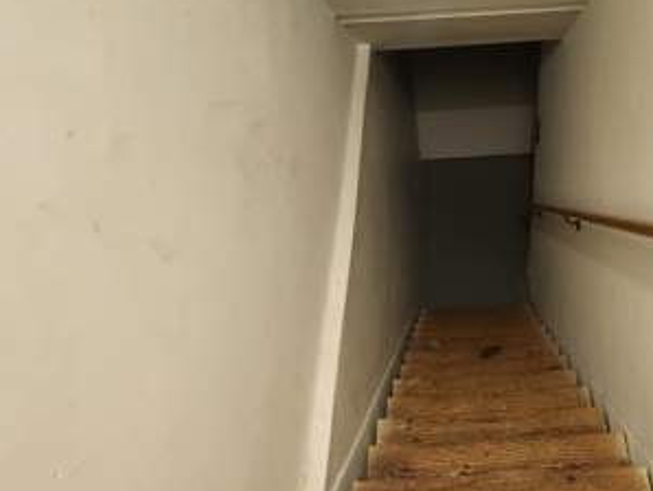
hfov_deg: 48.6
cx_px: 471
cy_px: 346
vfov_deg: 38.1
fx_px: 699
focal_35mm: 37
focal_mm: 5.4
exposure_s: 1/40
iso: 640
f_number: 1.8
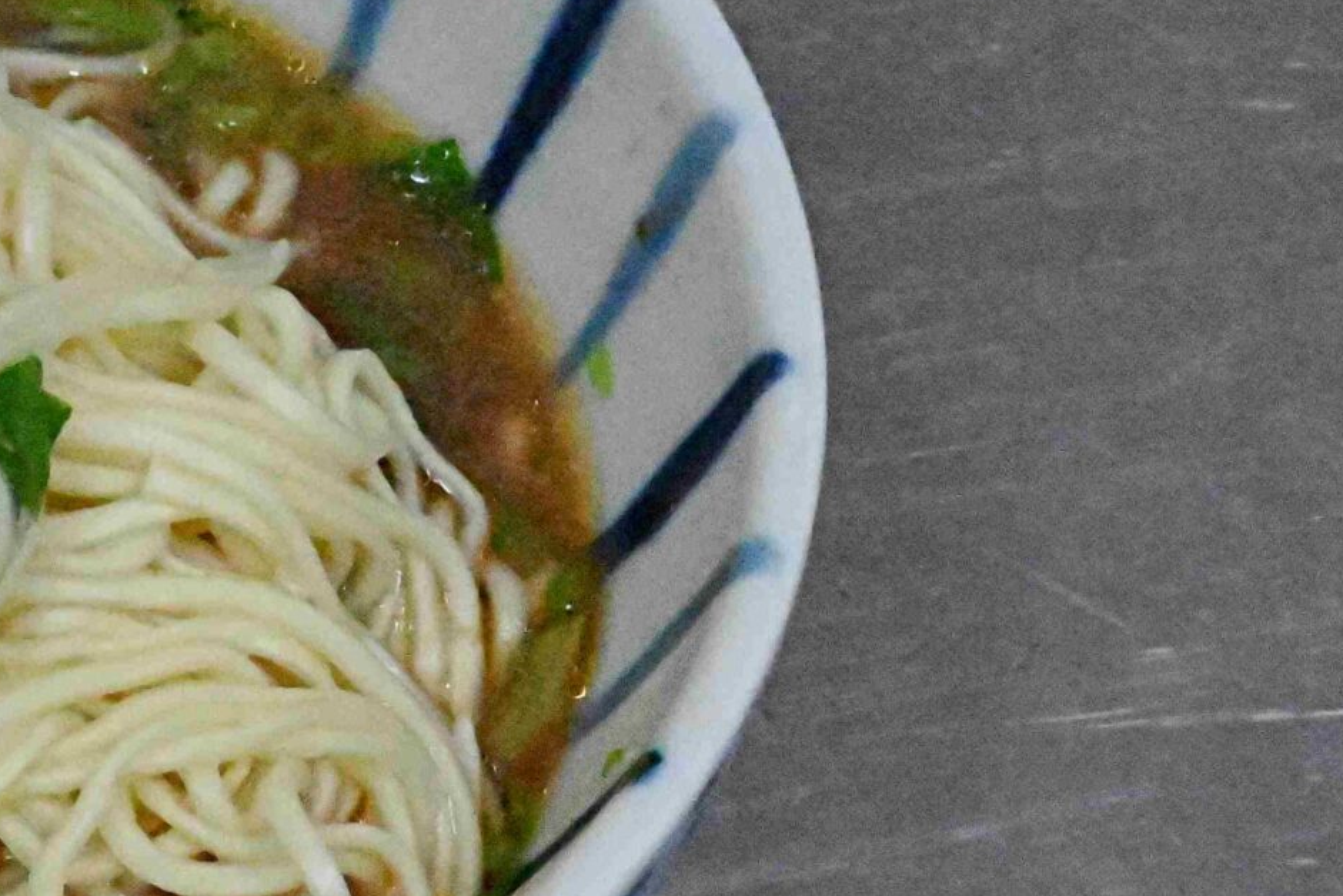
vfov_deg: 6.7
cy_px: 63
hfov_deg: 10.0
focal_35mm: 204
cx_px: -191
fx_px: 7612
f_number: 16
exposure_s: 1/200
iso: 36000
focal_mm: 50
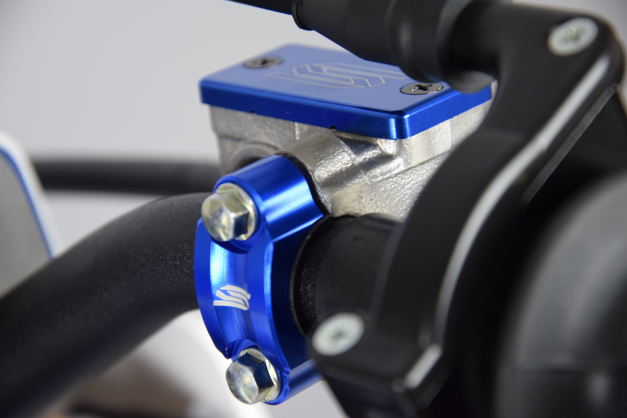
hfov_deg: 13.0
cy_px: 209
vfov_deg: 8.7
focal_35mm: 158
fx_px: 2743
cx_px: 314
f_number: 5.6
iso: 900
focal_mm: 105
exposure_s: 1/125
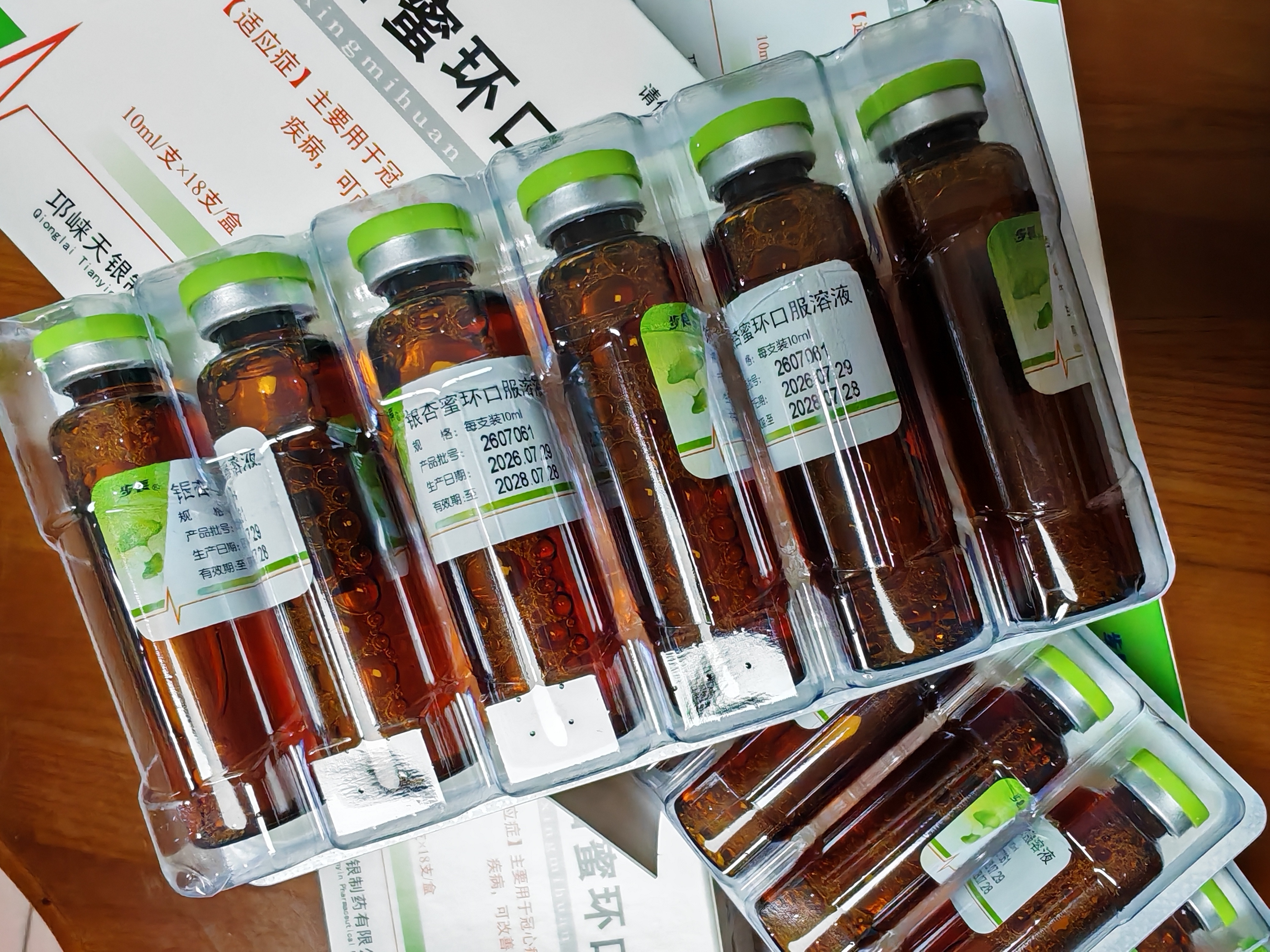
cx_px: 635
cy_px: 476
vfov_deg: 53.1
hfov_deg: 67.3
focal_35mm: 26
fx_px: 954
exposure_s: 1/50
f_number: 2.2
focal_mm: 1.96
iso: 200
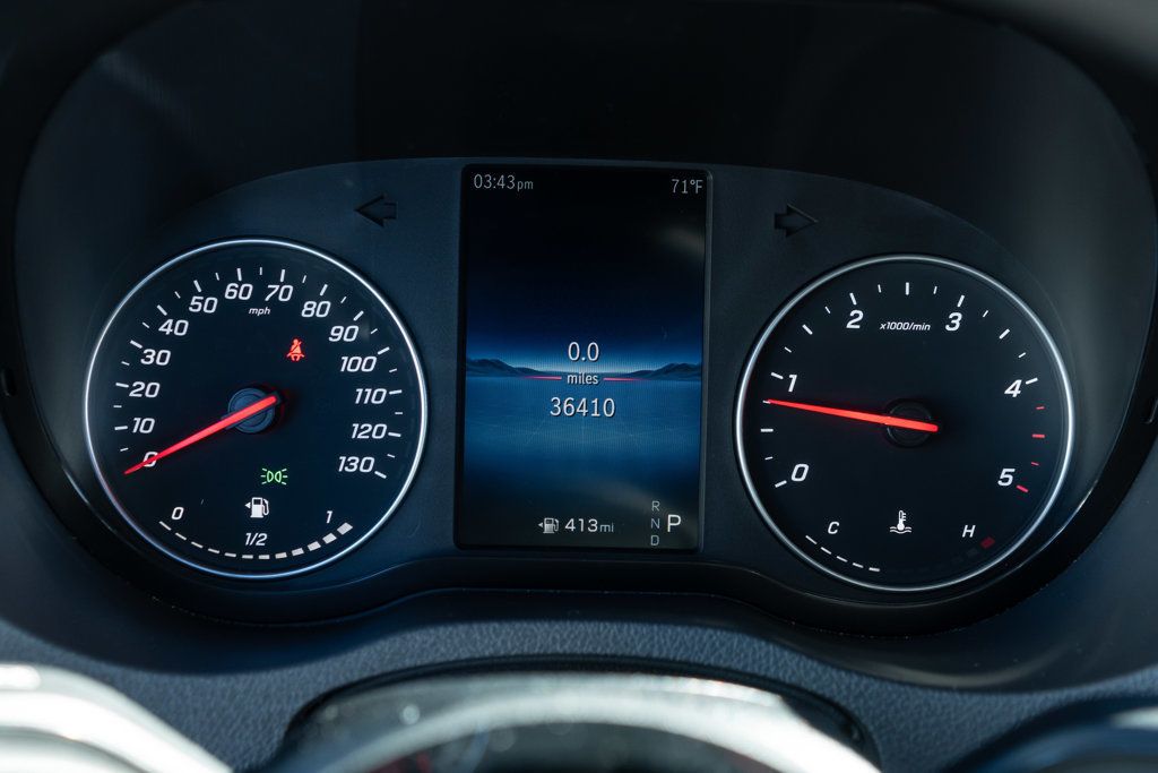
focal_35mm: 42
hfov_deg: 46.4
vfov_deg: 31.9
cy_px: 386
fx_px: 1351
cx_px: 579
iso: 400
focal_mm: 28
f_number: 3.5
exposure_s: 1/200
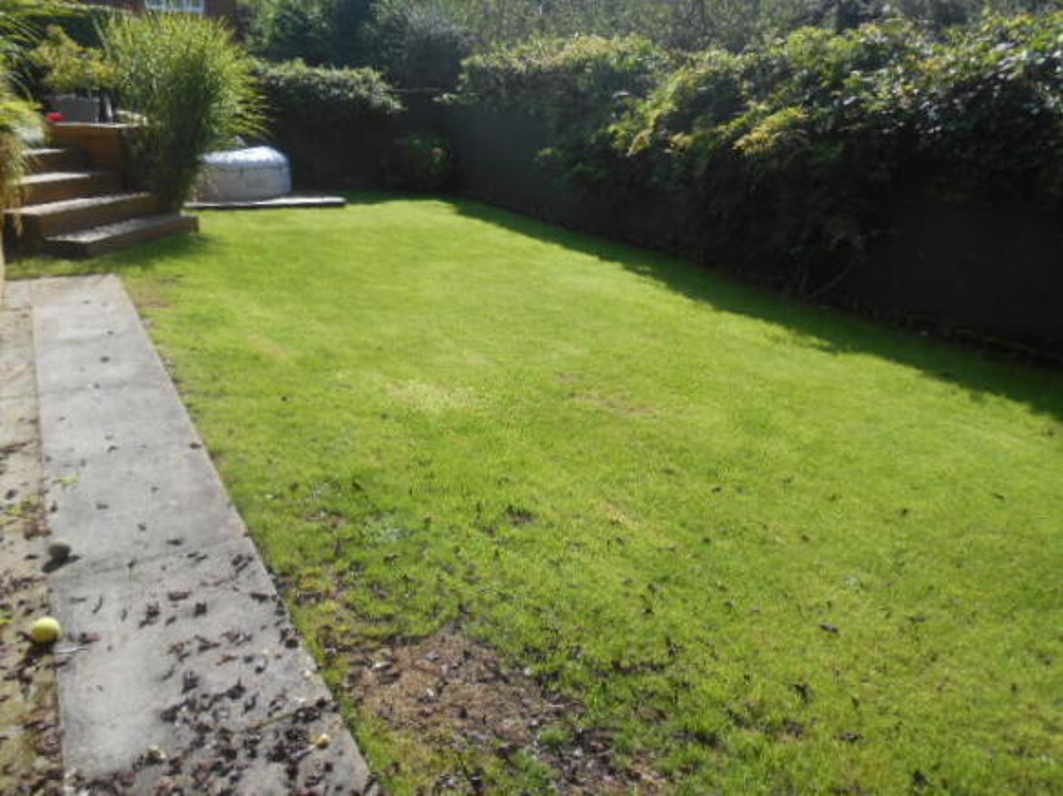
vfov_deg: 53.0
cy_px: 398
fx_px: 798
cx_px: 532
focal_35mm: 26
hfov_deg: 67.3
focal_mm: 4.7
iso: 80
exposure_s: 1/640
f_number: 3.4
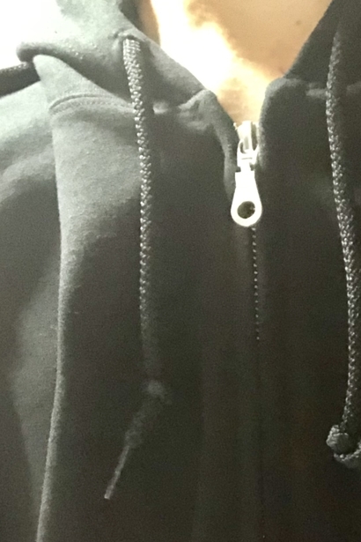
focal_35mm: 65
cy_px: 376
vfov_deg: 30.6
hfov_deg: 19.4
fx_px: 978
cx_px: 465
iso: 2000
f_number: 2.2
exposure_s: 1/15
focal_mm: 2.87
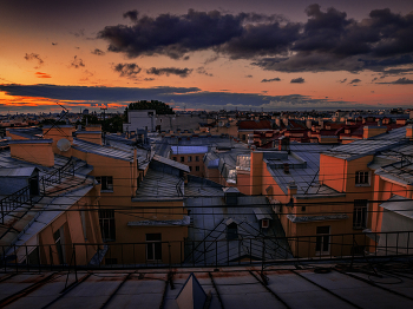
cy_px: 154
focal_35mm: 24
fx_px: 286
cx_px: 206
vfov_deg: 56.8
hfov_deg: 71.6
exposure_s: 1/100
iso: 200
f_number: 5.6
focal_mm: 12
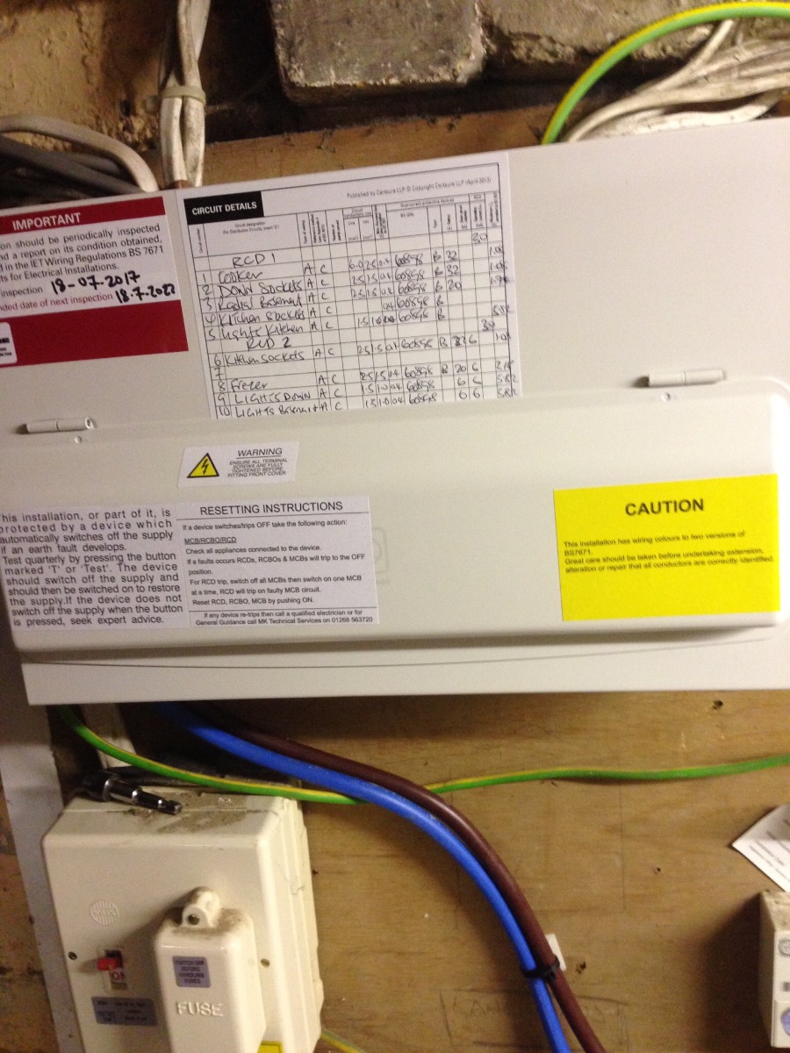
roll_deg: +4.3
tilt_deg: -15.2
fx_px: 1004
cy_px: 526
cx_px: 395
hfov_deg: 42.9
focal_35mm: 33
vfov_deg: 55.4
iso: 250
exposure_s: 1/20
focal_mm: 4.12
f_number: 2.4
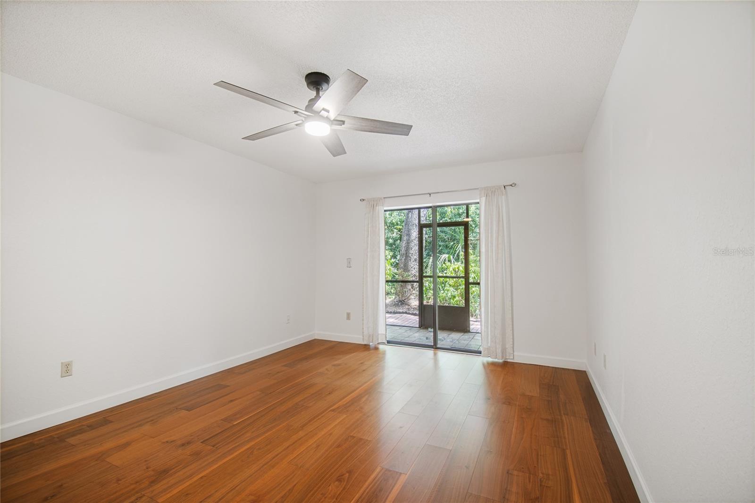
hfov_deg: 100.4
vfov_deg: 77.3
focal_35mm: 15
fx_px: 314
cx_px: 378
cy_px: 252
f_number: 4.5
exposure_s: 1/2
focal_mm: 10
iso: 100
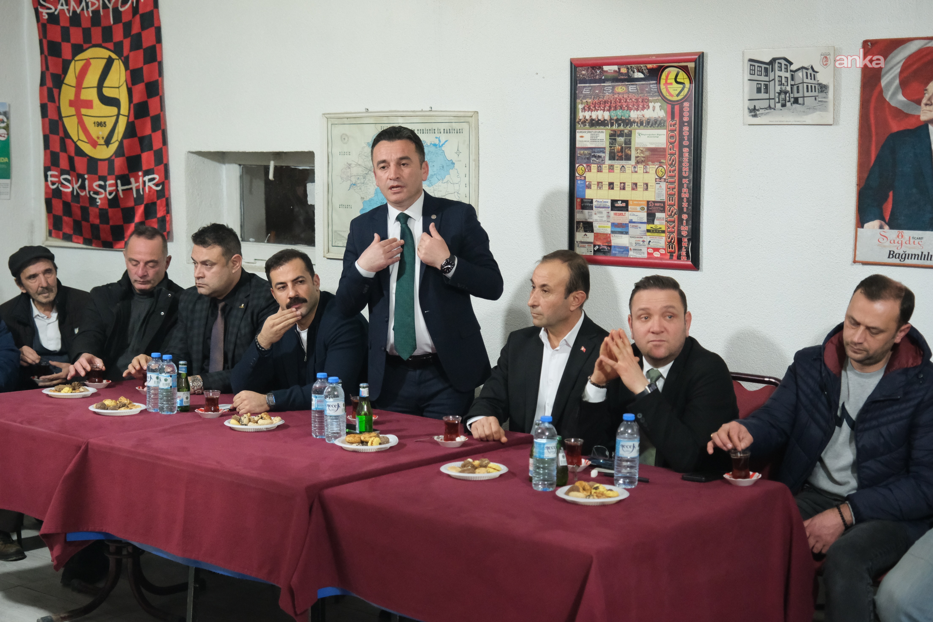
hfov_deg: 37.5
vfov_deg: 25.5
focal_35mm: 53
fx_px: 1373
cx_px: 466
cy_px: 311
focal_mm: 35.3
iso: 5000
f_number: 2.8
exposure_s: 1/60
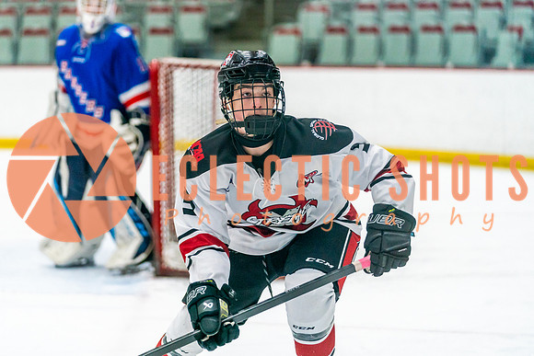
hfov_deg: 14.3
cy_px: 145
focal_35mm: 143
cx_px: 236
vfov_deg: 9.6
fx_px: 2123
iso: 3200
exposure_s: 1/1000
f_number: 2.8
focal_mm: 121
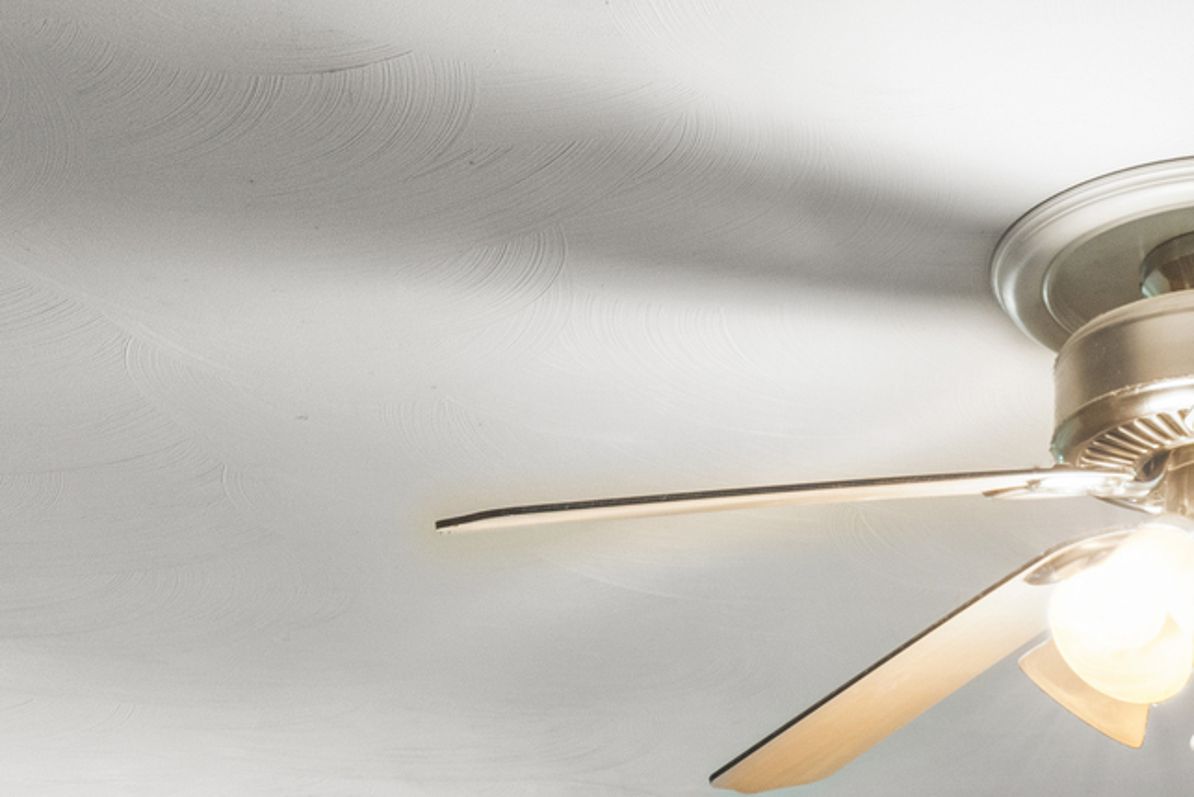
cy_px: 1544
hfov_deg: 23.3
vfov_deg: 13.7
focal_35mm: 86
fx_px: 2853
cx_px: 932
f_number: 8
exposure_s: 1/1.67
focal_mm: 18
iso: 320
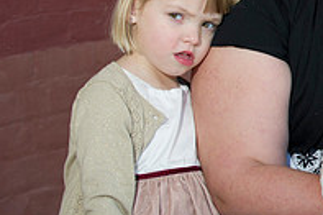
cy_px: 26
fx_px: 2116
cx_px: 449
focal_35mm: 236
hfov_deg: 8.6
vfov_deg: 5.8
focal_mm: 80
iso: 250
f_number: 3.5
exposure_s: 1/250
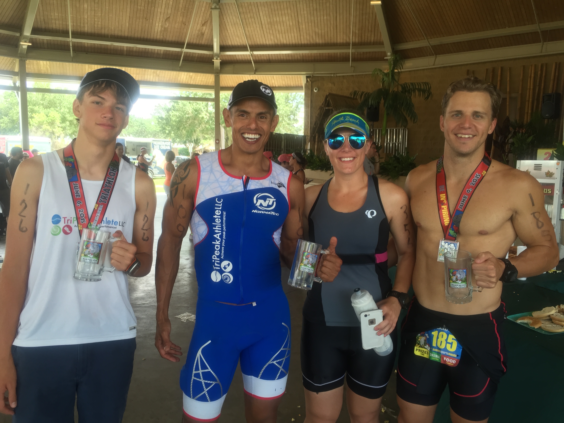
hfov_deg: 61.7
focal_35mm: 29
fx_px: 472
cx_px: 282
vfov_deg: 48.2
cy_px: 212
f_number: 2.2
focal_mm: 4.15
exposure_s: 1/120
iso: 32
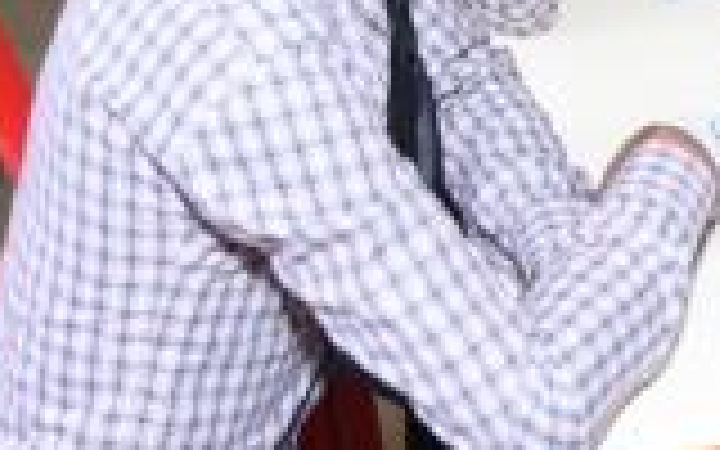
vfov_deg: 11.4
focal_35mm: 114
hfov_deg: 17.1
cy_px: -2
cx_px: 968
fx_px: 2237
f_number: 5
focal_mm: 40
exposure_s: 1/125
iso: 800
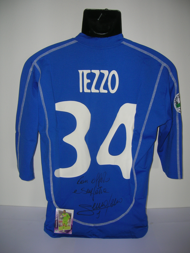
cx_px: 95
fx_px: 249
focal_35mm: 34
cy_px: 126
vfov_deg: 54.0
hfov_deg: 41.8
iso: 50
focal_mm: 5.7
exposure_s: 1/60.1
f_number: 2.9
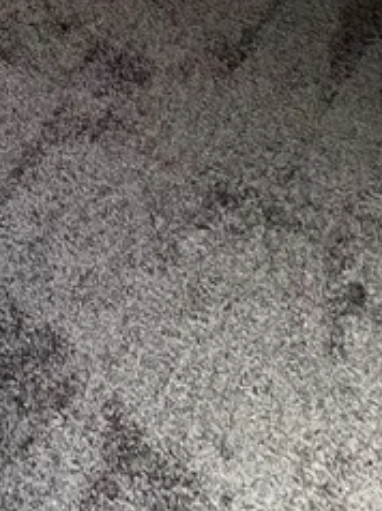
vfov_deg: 20.5
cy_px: -462
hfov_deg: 21.2
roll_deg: -0.7
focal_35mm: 56
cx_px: -219
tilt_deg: -9.0
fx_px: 825
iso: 160
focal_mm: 1.57
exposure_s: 1/99
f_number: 1.8
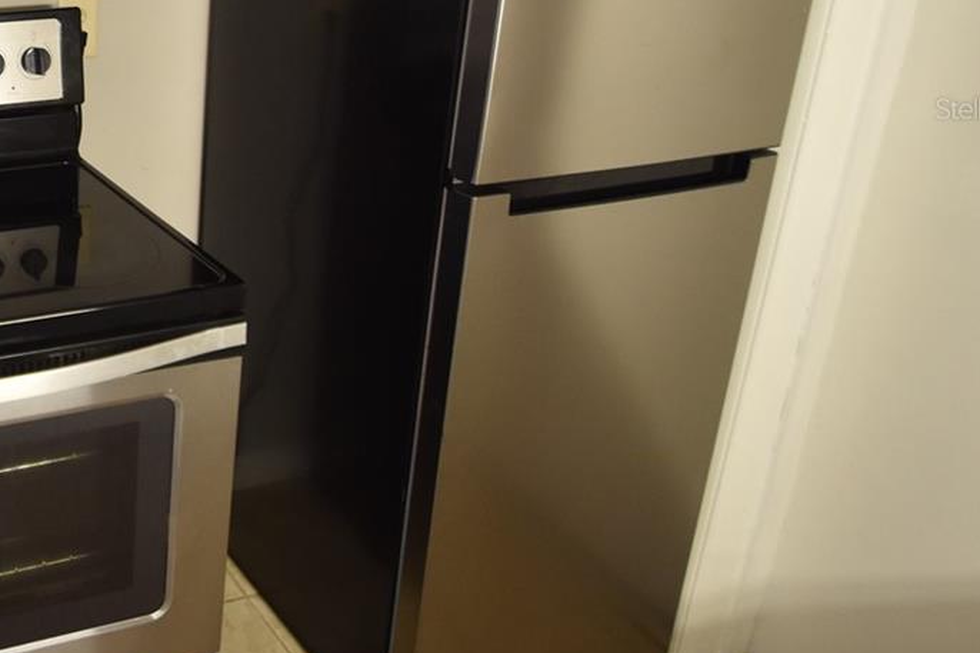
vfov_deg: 36.2
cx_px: -80
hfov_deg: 43.3
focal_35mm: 35
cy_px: 109
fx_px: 952
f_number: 3.5
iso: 800
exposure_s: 1/60
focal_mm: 10
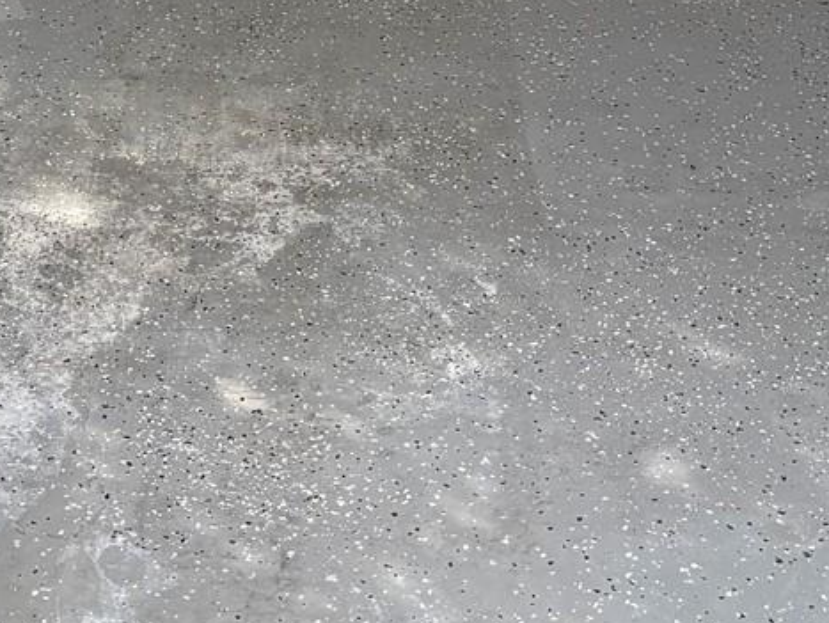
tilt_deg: -14.6
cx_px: 92
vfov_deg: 15.2
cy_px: -346
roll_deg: +2.3
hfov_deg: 21.5
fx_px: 2133
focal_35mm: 89
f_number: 1.6
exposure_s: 1/694
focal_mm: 5.96
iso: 64
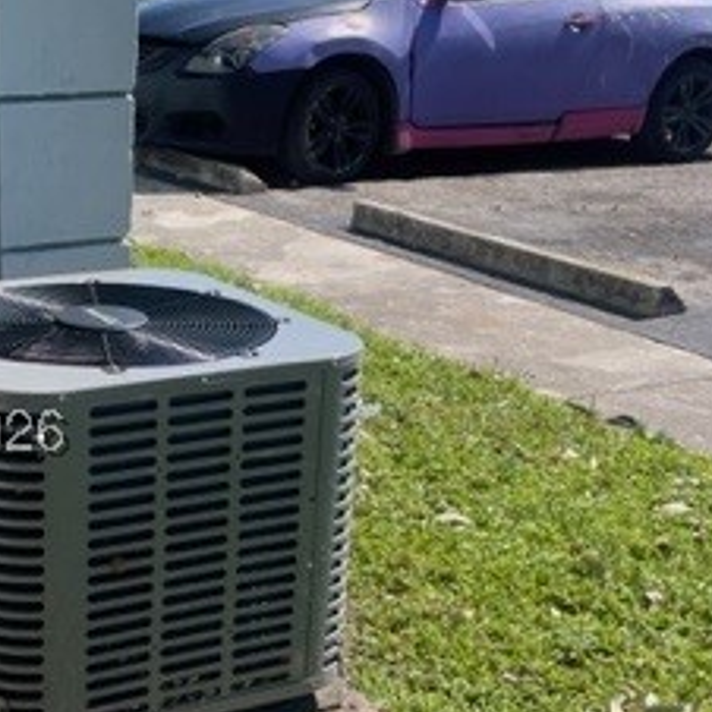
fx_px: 1513
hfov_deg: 25.7
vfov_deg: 26.4
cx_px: 79
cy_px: 441
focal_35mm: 65
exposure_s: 1/2132
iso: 32
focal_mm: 4.2
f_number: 1.6
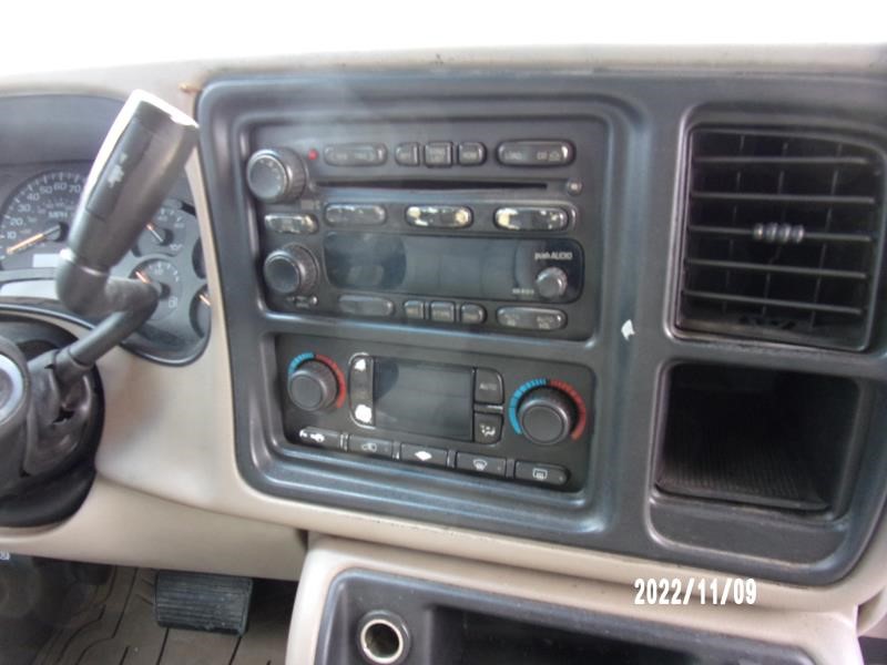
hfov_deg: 71.6
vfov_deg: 56.8
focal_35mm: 24
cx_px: 444
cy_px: 332
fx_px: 615
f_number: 3.3
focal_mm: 4.3
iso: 200
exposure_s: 1/17
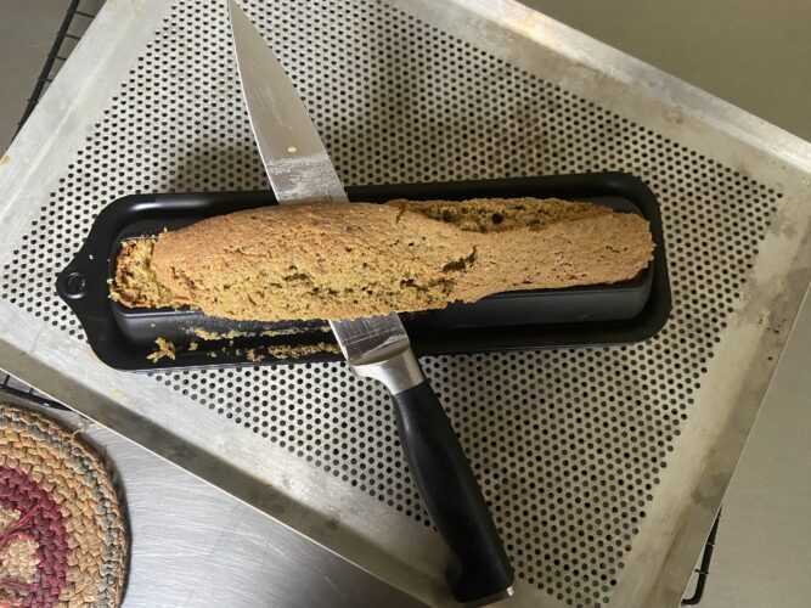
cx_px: 406
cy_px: 304
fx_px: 609
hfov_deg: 67.3
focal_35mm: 26
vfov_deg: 53.0
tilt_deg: -80.0
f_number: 1.8
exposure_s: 1/48
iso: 500
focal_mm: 4.25
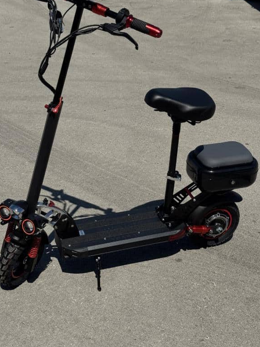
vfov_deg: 32.0
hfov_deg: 24.4
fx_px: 601
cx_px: 113
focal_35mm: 60
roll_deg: +1.0
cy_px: 131
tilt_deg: -20.4
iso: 80
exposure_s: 1/10526
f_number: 1.78
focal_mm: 6.76
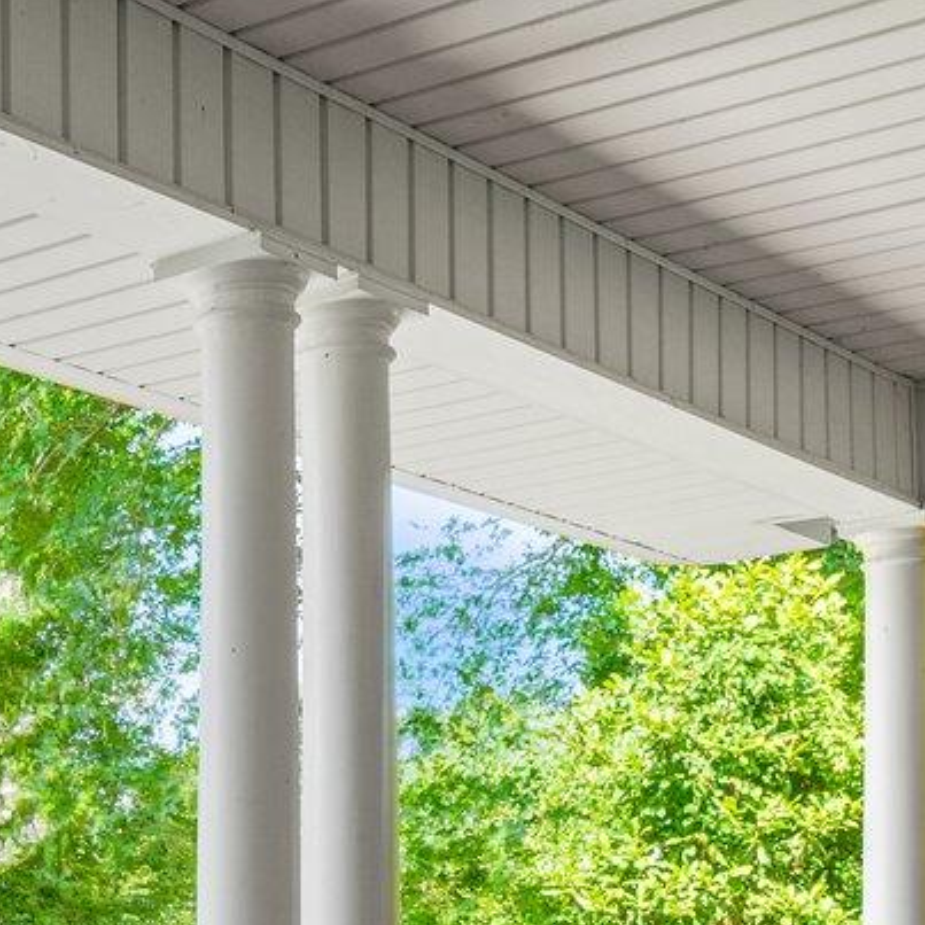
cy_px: 1071
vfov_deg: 20.0
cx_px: -64
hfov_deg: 20.3
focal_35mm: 82
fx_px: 2479
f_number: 9
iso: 500
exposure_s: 1/25
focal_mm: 19
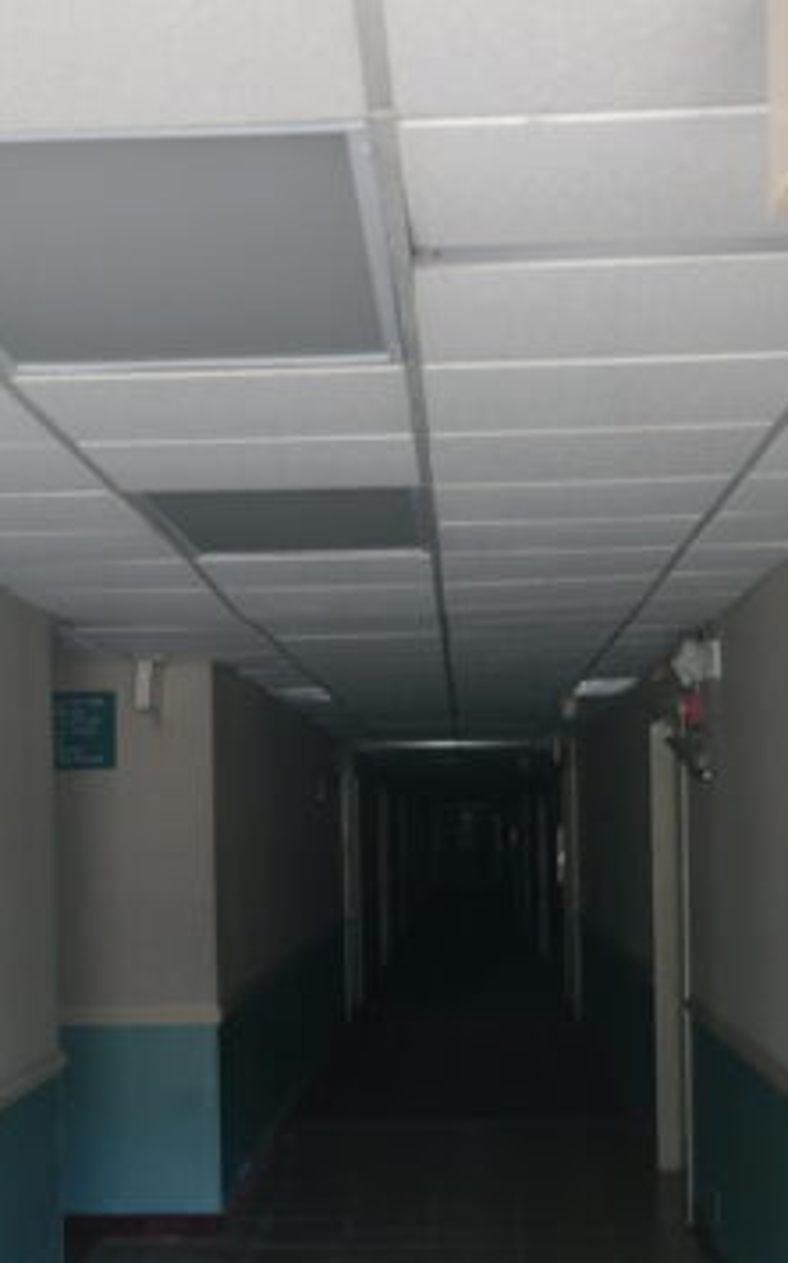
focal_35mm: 66
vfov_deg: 30.9
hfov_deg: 19.6
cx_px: 273
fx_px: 2271
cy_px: 823
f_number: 3.5
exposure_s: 1/40
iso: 800
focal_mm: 20
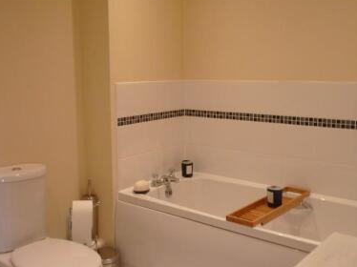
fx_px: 402
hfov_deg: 47.7
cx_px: 152
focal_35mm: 39
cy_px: 125
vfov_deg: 36.8
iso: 100
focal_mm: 4.4
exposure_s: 1/15
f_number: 2.8
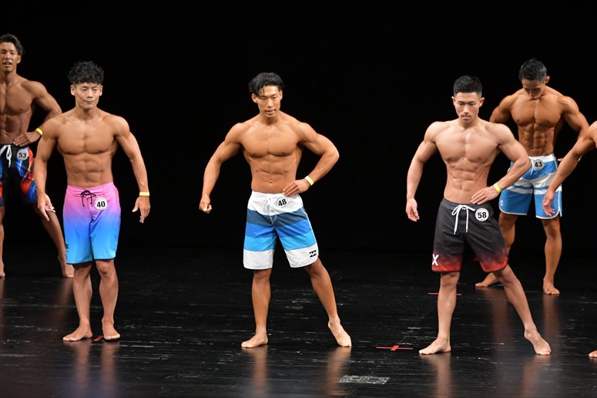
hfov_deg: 8.6
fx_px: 3978
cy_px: 199
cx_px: 298
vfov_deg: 5.7
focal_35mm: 240
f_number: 5.6
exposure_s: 1/400
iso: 3200
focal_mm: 160
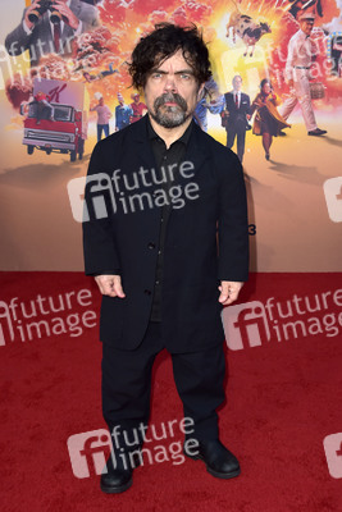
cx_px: 171
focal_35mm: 50
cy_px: 256
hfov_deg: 27.0
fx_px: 712
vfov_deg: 39.6
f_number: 6.3
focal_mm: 50
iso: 400
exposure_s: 1/250
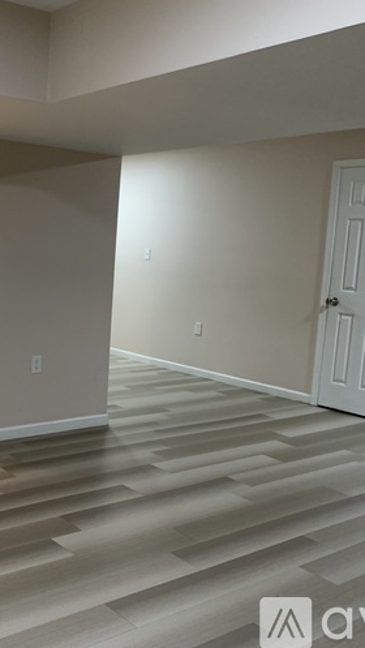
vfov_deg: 52.8
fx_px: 653
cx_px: 36
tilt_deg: -7.5
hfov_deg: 29.9
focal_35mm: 38
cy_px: 323
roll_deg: -1.5
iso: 160
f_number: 1.8
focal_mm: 4.25
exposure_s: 1/60
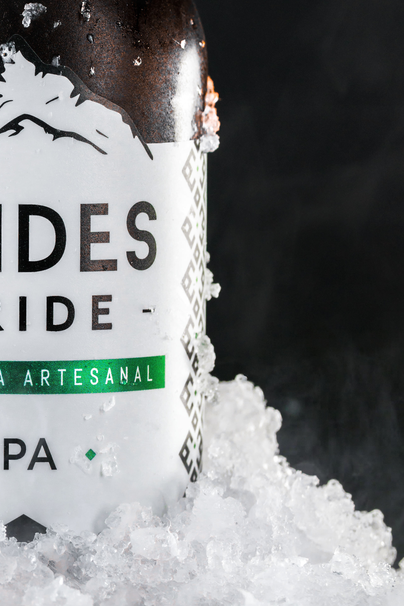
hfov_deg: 6.3
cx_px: 25
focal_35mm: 216
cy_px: 20
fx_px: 3637
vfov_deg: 9.5
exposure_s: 1/100
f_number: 5.6
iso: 160
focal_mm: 70
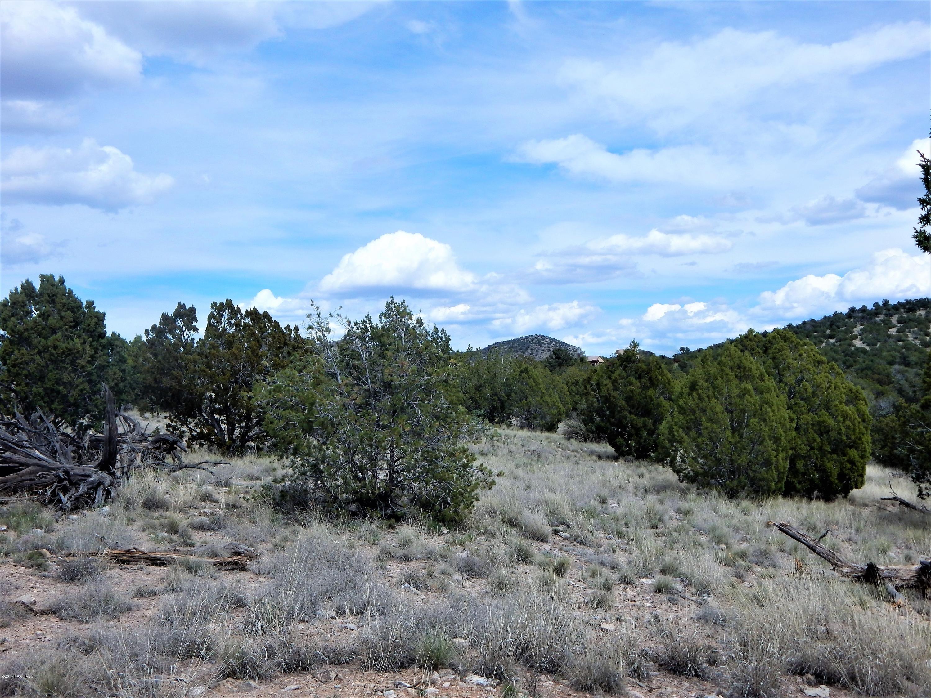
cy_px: 349
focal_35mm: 38
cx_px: 466
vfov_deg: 37.7
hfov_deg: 49.0
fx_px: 1022
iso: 125
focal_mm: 6.8
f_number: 6.9
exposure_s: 1/500
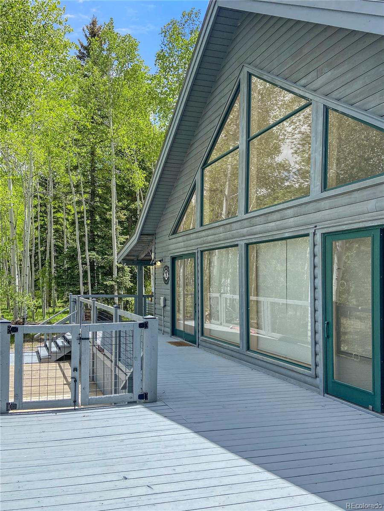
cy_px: 256
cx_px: 192
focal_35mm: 26
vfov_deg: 67.3
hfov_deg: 53.1
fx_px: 385
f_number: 1.8
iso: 32
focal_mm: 4.25
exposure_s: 1/1500
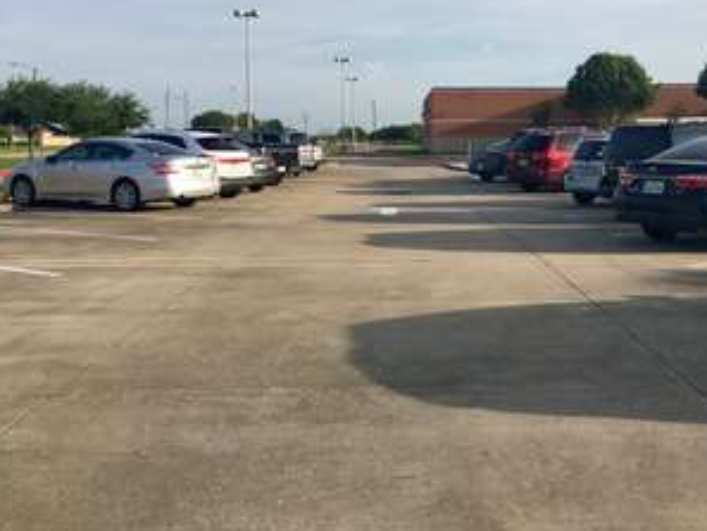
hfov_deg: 47.7
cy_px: 210
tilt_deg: -2.2
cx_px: 412
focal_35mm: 39
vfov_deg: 36.7
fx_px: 797
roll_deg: -0.7
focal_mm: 4.15
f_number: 2.2
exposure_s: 1/1099
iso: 25
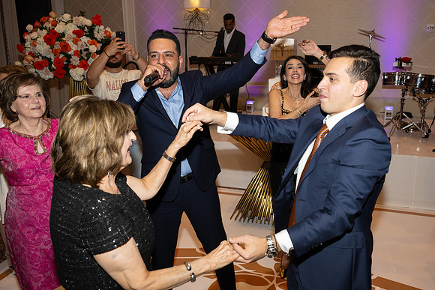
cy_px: 145
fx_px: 365
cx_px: 235
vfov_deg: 43.3
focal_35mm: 30
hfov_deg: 61.4
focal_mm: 28
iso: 800
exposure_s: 1/100
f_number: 5.6
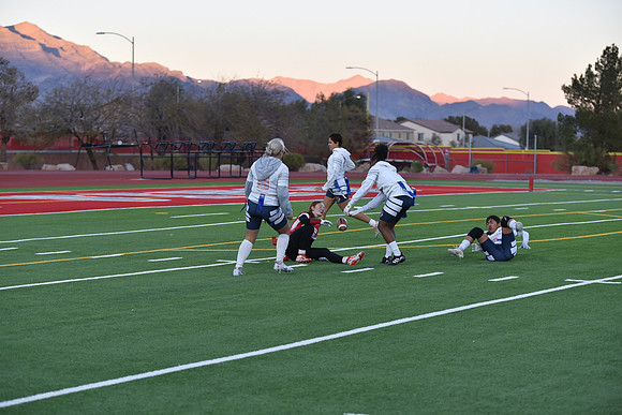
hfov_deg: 22.1
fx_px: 1590
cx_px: 311
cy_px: 208
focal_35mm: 92
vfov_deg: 14.9
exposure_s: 1/800
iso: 560
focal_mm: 92
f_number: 2.8
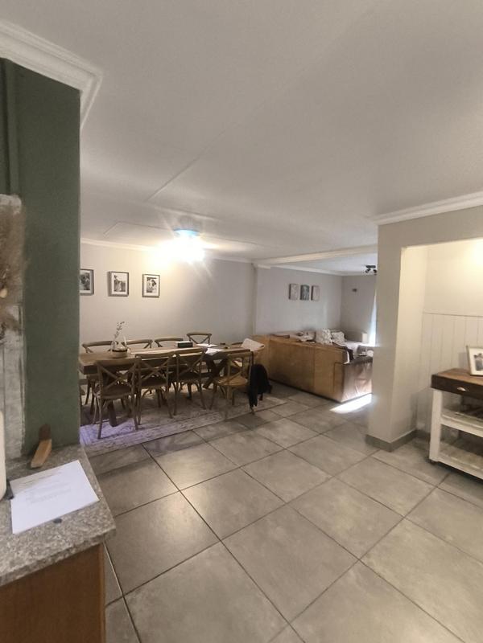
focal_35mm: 16
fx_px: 298
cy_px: 322
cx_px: 242
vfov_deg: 94.5
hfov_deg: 78.1
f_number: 2.2
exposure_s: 1/33.3
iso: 500
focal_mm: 1.65
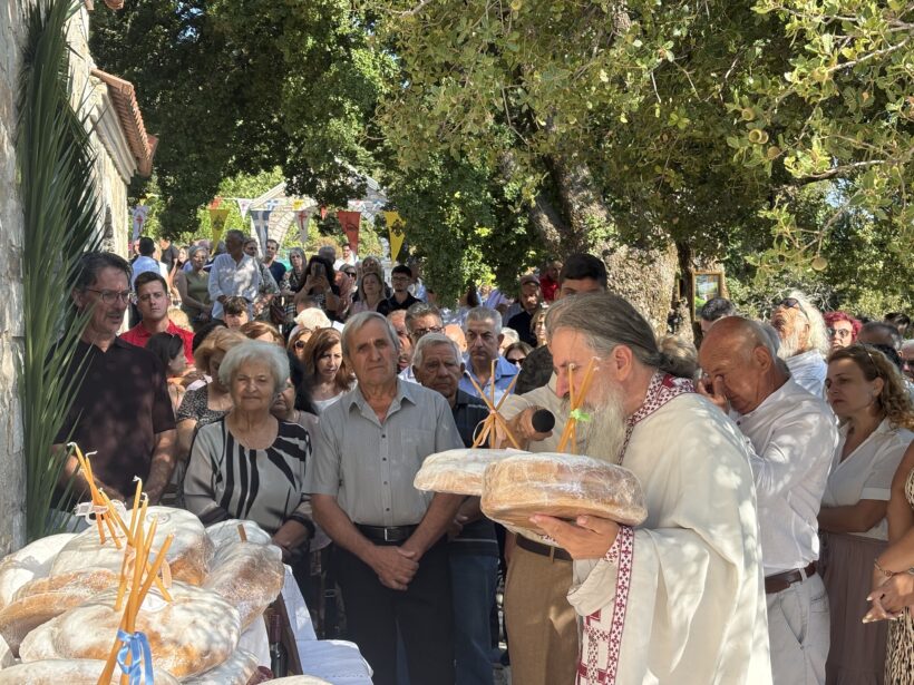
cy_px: 342
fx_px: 1373
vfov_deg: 28.0
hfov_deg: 36.8
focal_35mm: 52
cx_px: 457
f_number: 1.6
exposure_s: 1/740
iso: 50
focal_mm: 5.96
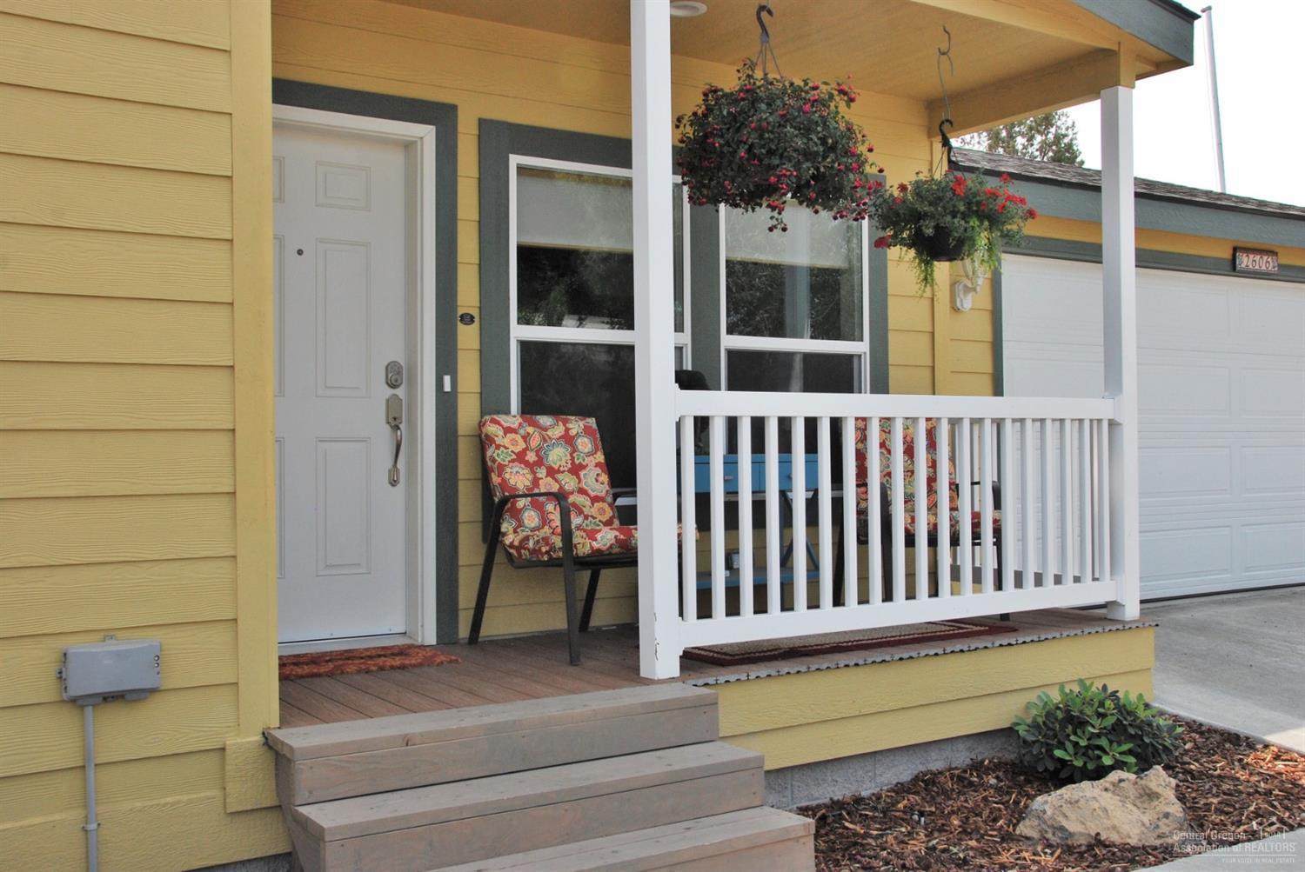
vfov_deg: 36.9
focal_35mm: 36
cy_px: 436
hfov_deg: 53.1
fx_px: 1306
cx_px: 652
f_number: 11
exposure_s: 1/500
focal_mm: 24
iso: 400
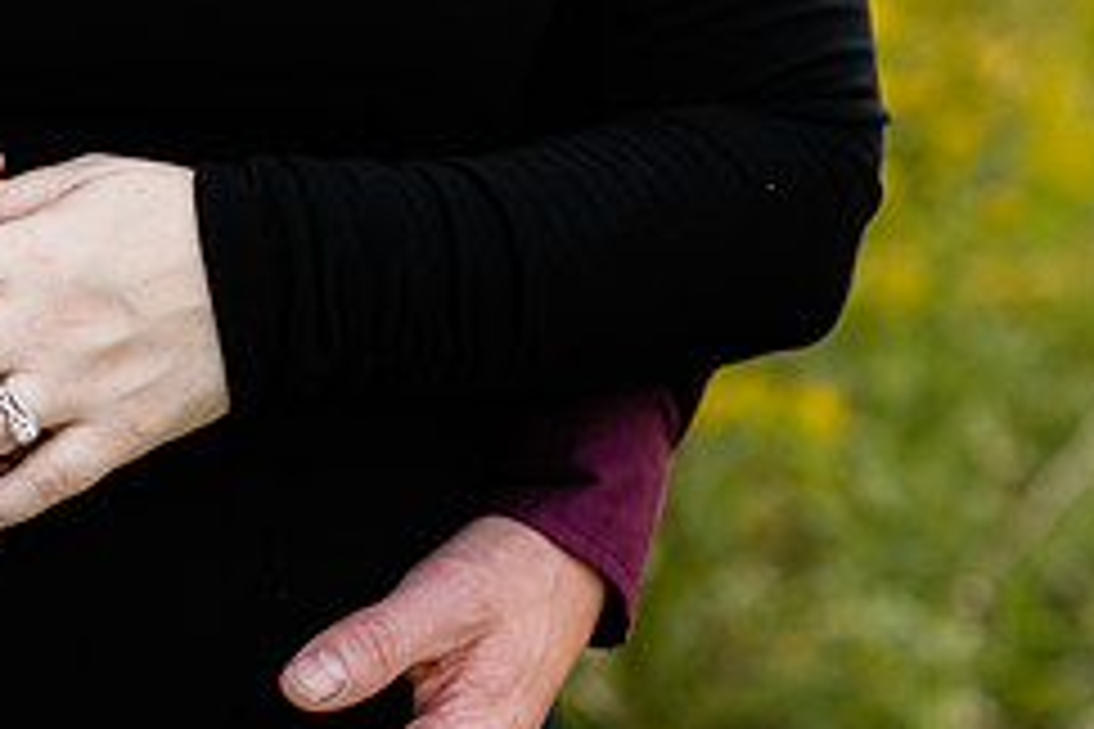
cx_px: 50
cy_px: 567
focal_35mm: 203
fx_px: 6168
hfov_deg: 10.1
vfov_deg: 6.8
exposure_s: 1/640
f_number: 2.8
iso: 200
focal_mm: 85
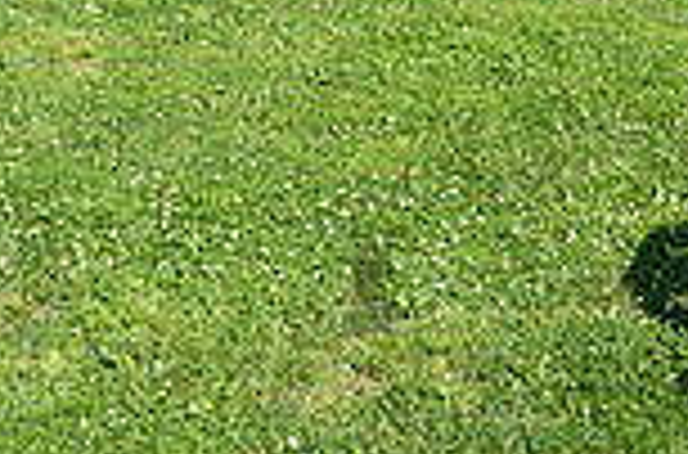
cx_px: 466
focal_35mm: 99
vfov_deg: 13.1
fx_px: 1886
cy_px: -200
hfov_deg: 20.6
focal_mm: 24
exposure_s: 1/4000
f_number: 2.8
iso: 200
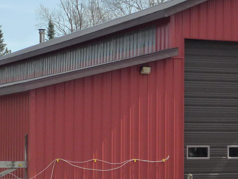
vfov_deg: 12.7
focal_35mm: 117
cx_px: 92
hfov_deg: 16.8
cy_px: 112
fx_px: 804
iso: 160
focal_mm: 6.8
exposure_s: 1/800
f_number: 4
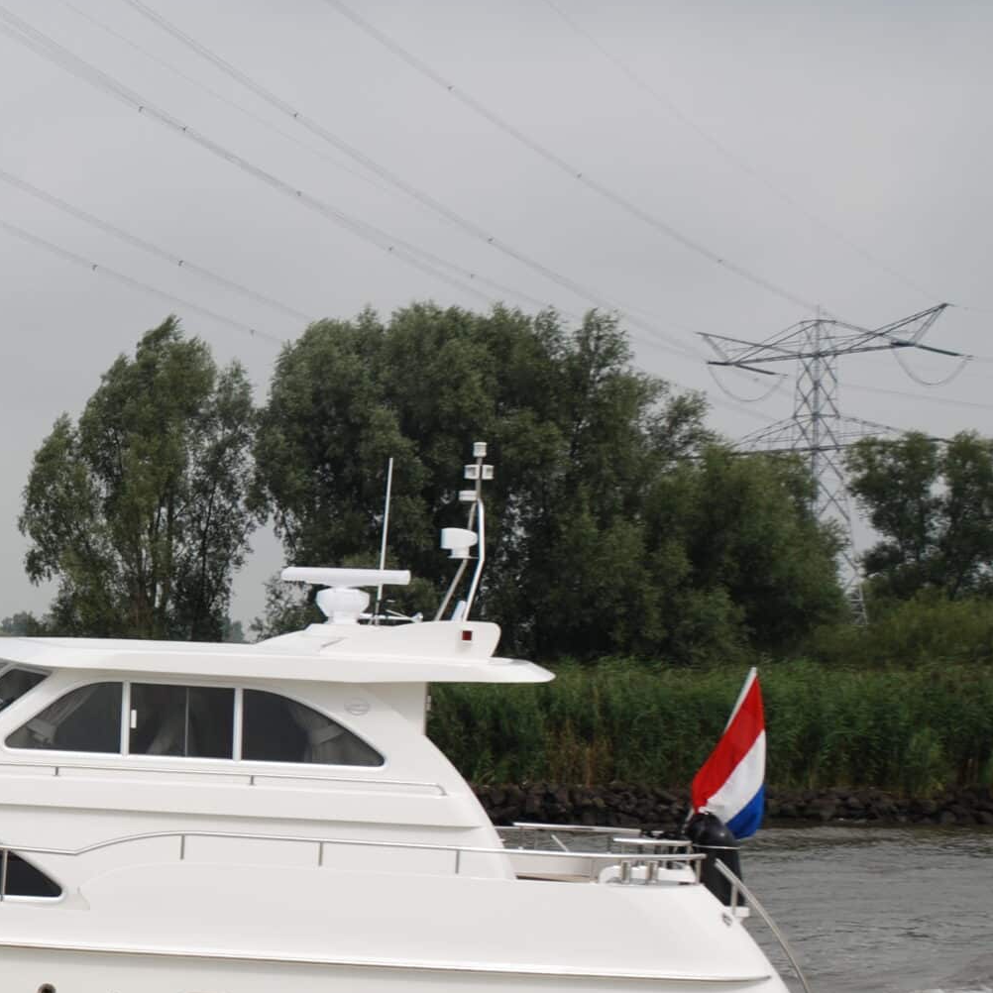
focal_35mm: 101
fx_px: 3281
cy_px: 744
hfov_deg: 16.4
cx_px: -227
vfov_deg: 17.1
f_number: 8
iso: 100
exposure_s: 1/250
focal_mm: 31
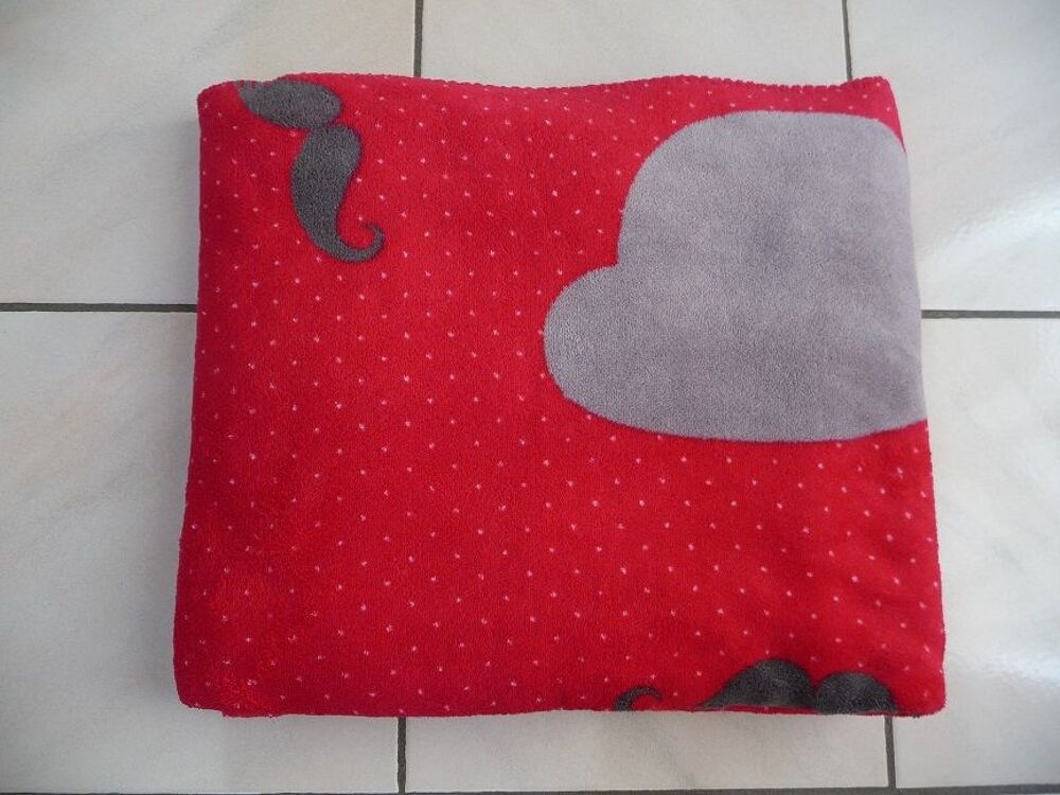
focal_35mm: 28
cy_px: 398
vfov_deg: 49.7
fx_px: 857
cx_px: 530
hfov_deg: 63.4
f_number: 3.3
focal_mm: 4.7
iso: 125
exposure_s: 1/30
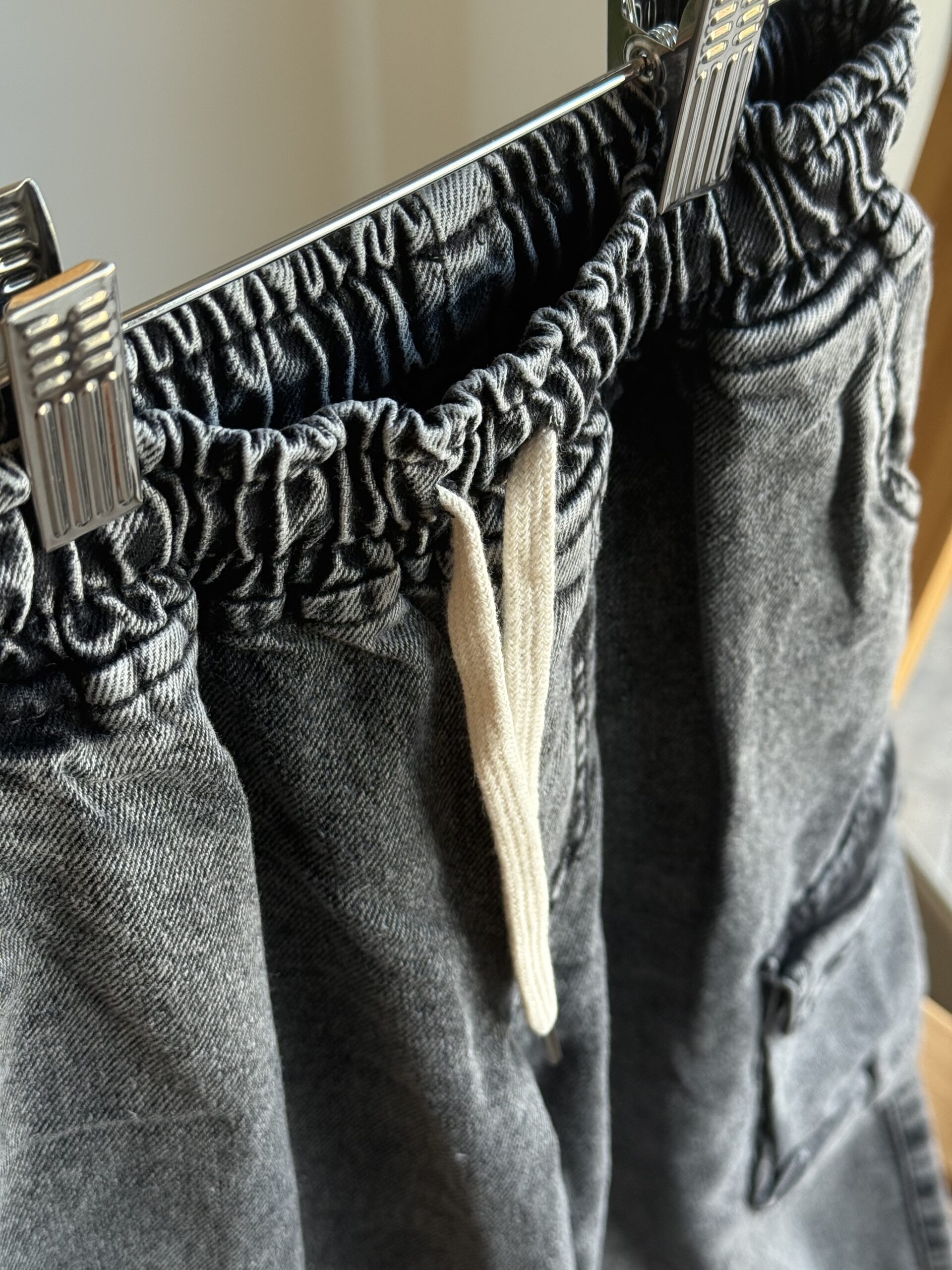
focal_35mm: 48
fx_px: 1760
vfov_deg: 39.7
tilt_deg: -49.2
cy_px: 635
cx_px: 476
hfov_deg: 30.3
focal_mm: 6.76
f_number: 1.78
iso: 200
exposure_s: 1/219
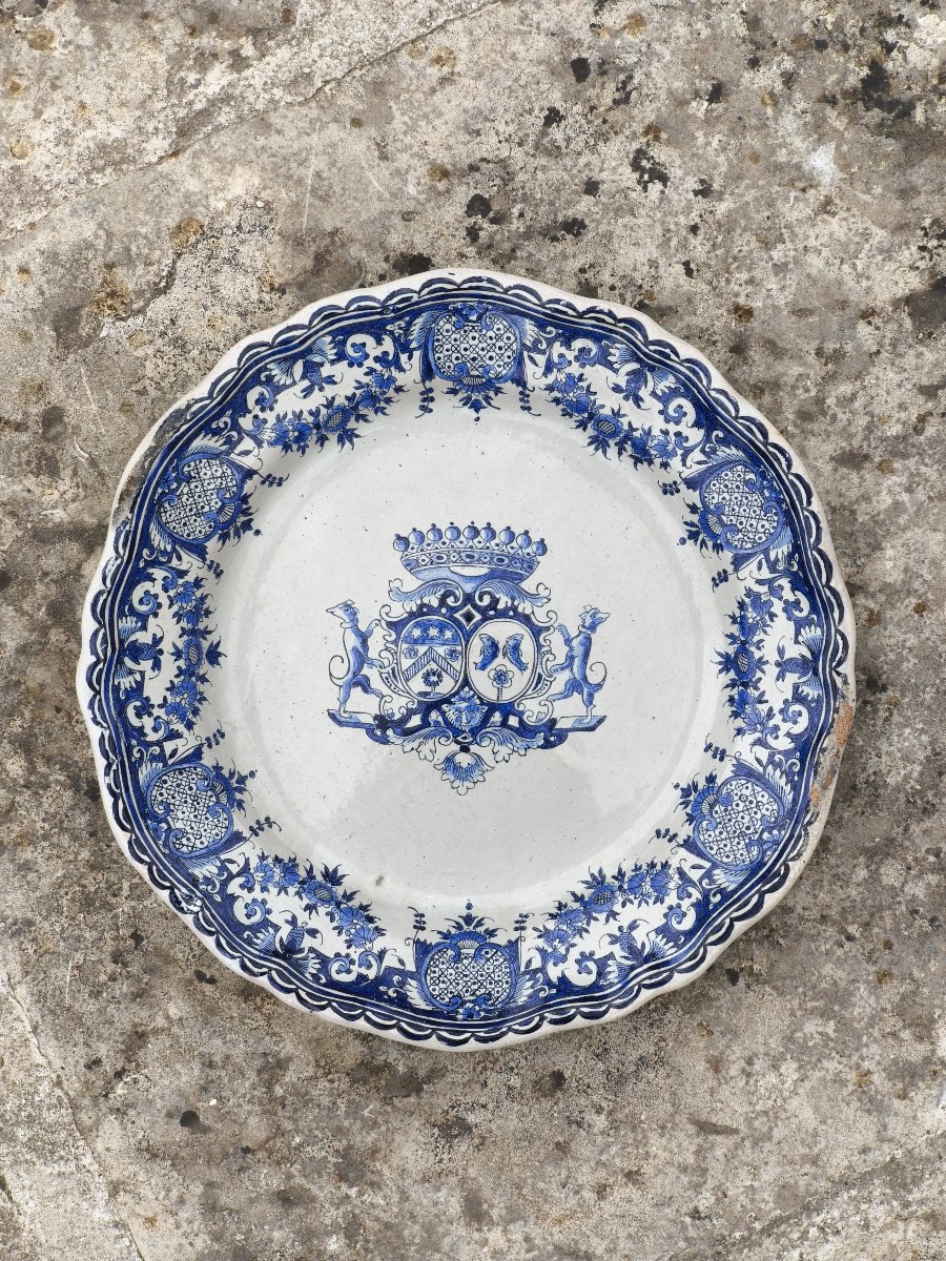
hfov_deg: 29.1
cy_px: 630
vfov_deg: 38.2
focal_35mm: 50
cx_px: 473
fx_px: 1822
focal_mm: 7.1
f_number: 1.9
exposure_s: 1/105
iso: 50
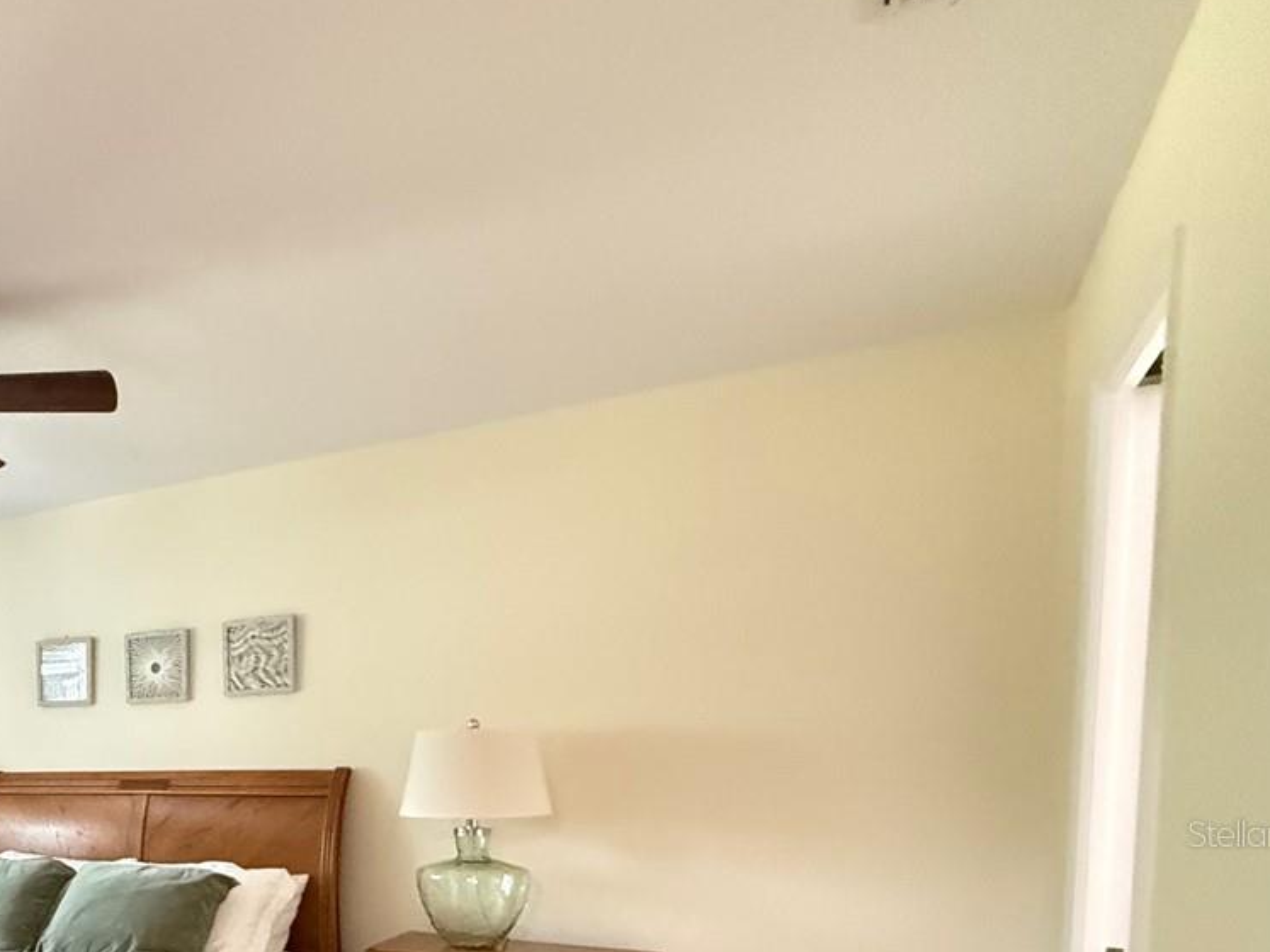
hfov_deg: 48.7
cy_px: 833
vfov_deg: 43.3
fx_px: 1100
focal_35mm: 30
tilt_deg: -4.3
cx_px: -12
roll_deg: +0.9
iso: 1000
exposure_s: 1/60
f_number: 2.2
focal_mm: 2.22
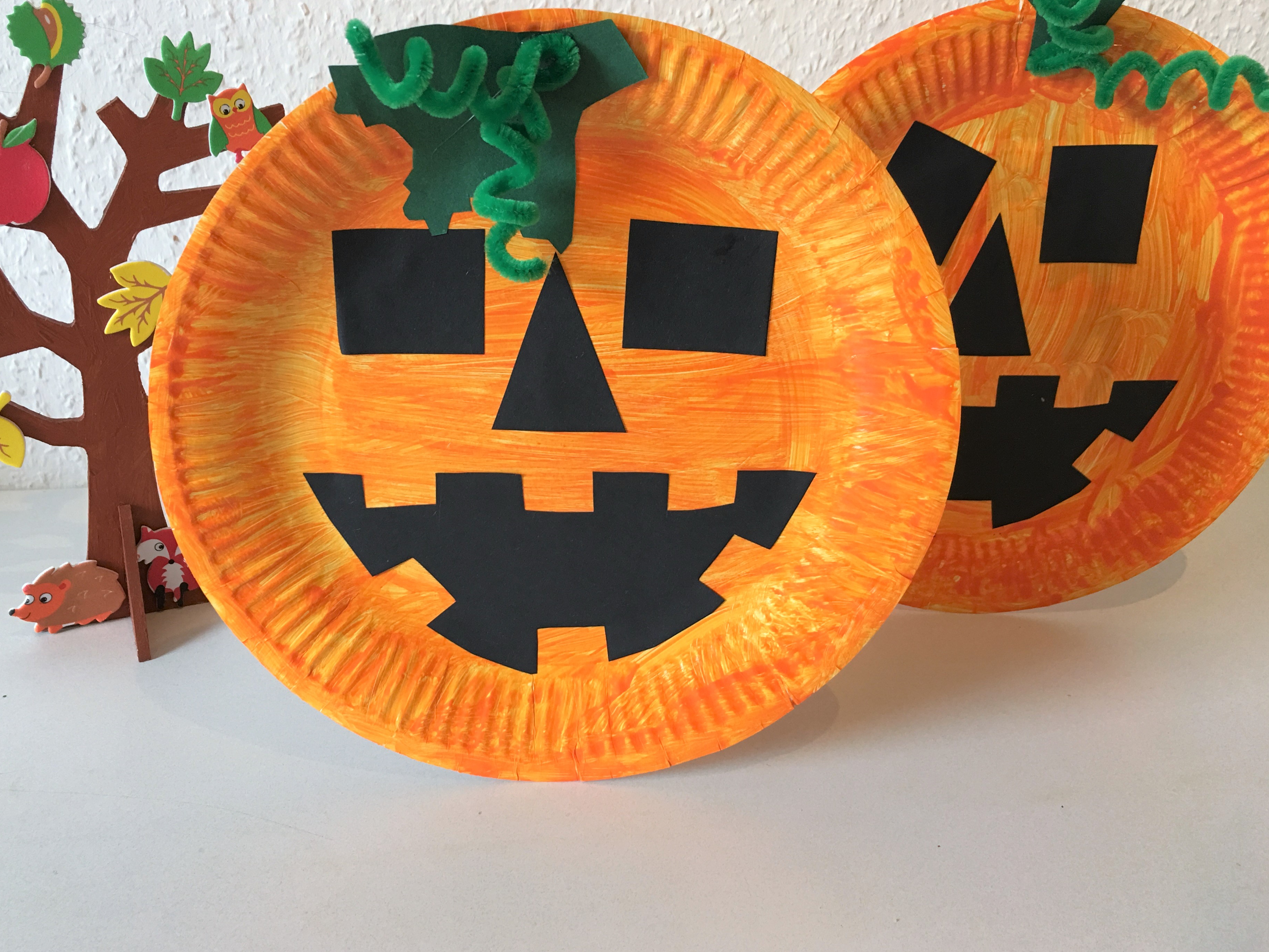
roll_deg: -1.1
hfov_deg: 56.7
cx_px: 575
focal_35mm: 32
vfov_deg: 44.2
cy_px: 458
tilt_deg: -23.5
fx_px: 1173
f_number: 2.2
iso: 64
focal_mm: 4.15
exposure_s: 1/33
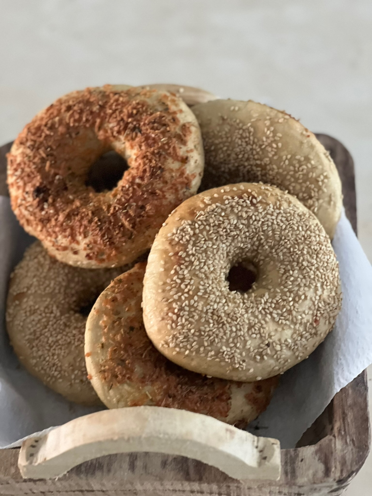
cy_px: 248
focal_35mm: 77
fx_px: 1103
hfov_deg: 19.1
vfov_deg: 25.3
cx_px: 186
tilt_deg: -53.6
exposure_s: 1/15
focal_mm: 9
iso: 800
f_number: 2.8
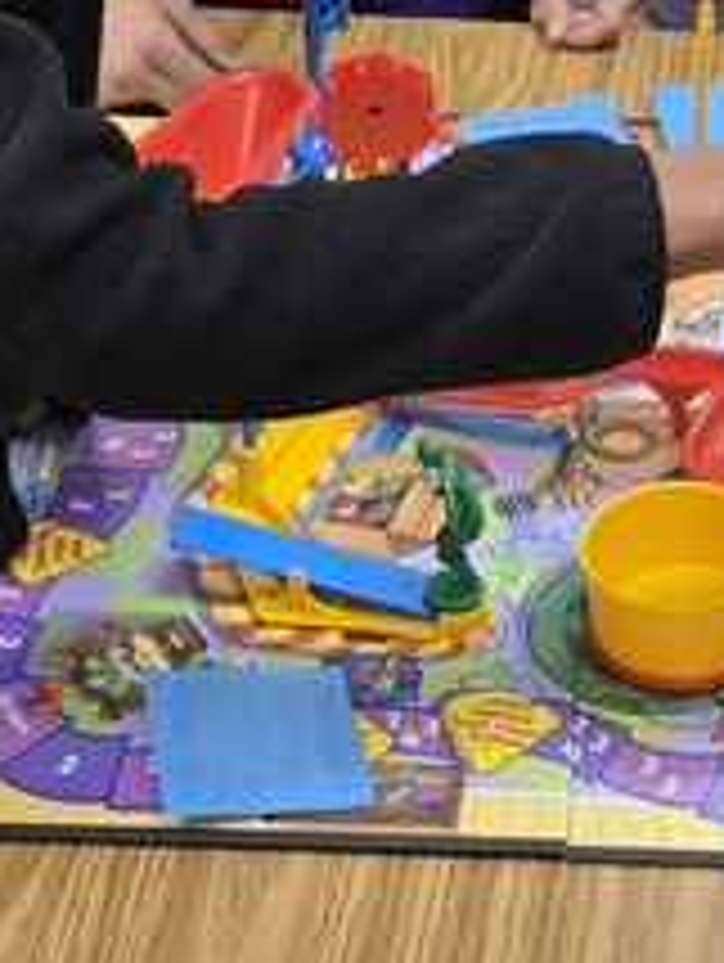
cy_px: -36
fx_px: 3061
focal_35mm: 110
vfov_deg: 17.4
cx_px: 495
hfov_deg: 13.5
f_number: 1.8
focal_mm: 5.4
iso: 200
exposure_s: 1/120
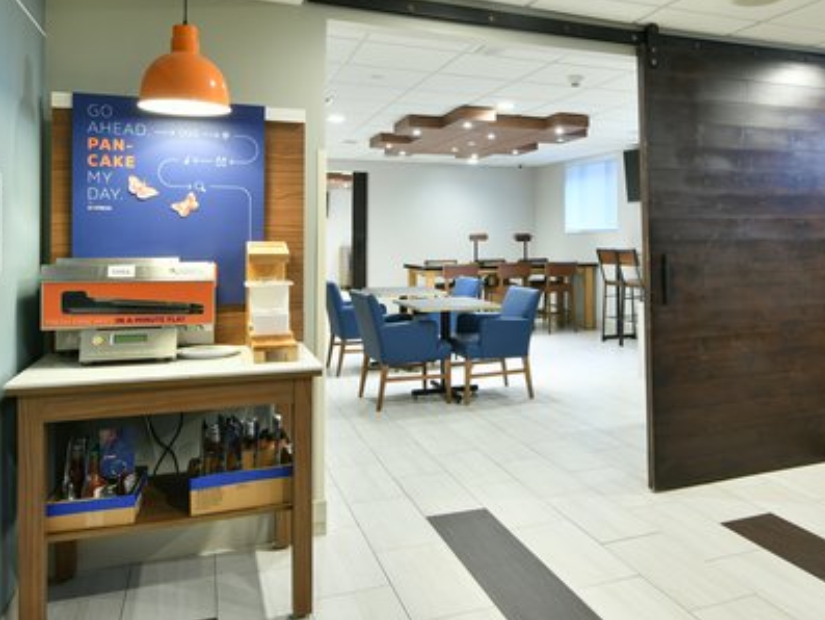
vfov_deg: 45.2
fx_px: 739
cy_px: 242
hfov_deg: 57.5
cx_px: 522
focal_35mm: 31
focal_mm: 16
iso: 560
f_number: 11
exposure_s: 1/2
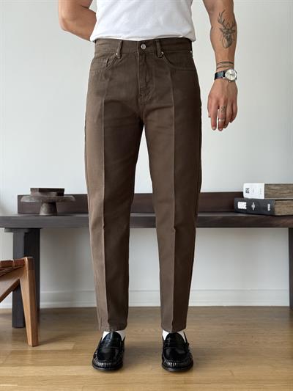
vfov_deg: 39.6
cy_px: 196
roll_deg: +0.2
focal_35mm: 48
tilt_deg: -0.8
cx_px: 146
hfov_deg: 30.3
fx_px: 541
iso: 80
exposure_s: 1/276
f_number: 1.78
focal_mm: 6.76
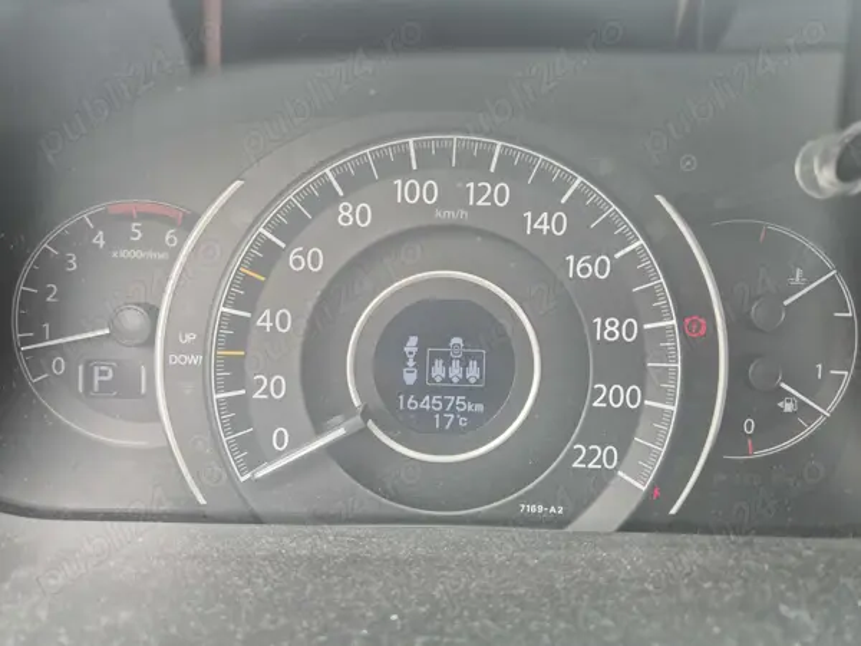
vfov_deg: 58.9
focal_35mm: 23
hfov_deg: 73.9
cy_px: 323
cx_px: 430
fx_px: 572
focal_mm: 5.4
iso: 200
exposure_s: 1/180
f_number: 1.8
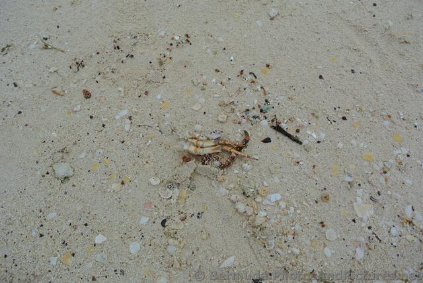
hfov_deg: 67.3
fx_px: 318
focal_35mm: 27
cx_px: 212
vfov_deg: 48.0
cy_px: 142
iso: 100
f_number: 5.6
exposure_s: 1/500
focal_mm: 10
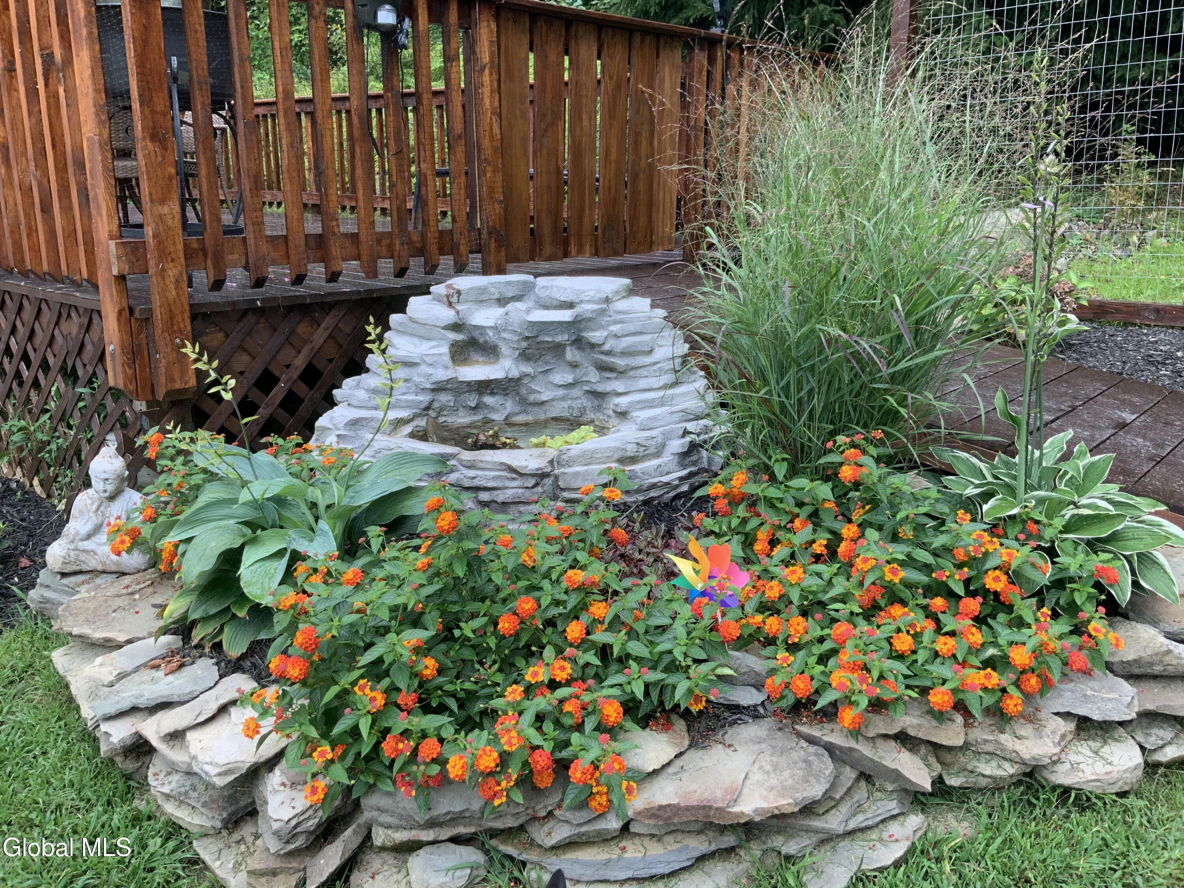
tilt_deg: -15.3
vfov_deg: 48.2
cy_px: 444
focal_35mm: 29
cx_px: 592
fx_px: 992
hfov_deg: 61.7
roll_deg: -0.7
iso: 25
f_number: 1.8
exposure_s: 1/122
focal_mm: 3
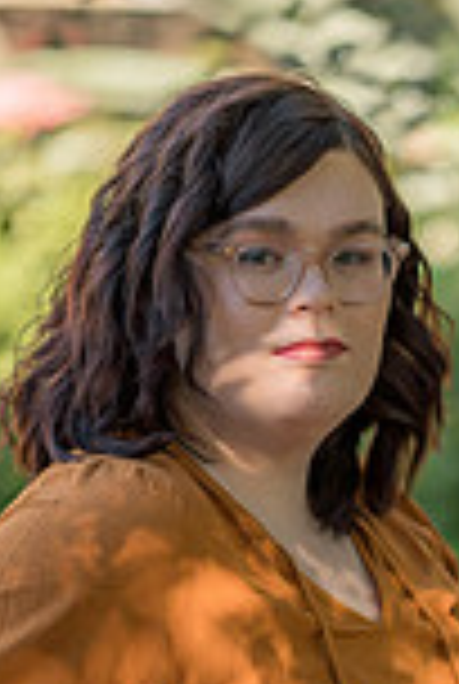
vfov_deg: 8.1
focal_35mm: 251
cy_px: 720
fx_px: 4778
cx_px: 477
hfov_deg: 5.5
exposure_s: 1/800
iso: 100
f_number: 1.8
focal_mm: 85
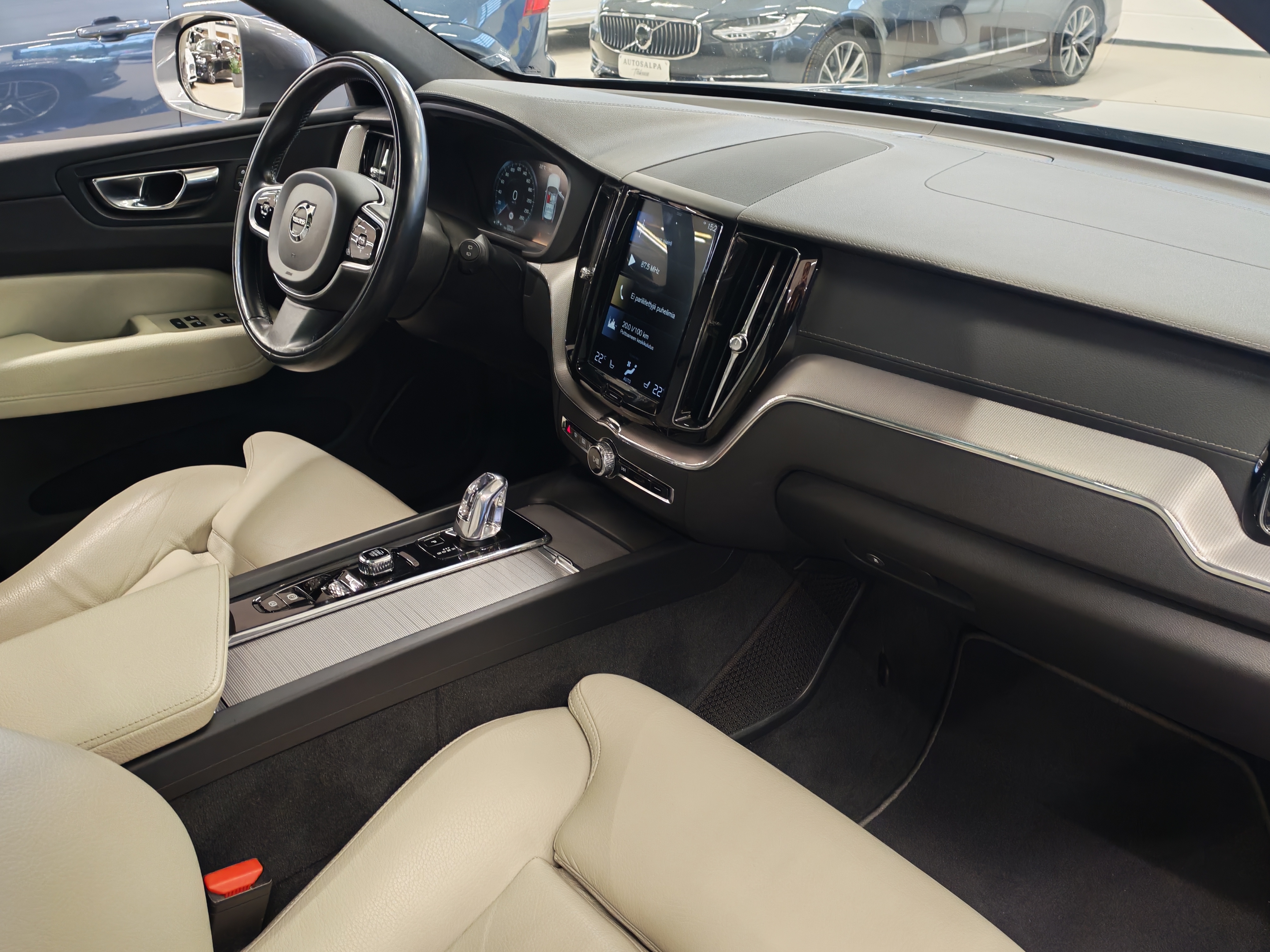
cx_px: 635
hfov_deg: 58.4
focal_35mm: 31
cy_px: 476
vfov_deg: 45.4
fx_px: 1137
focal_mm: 6.12
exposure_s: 1/50
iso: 1000
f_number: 1.9
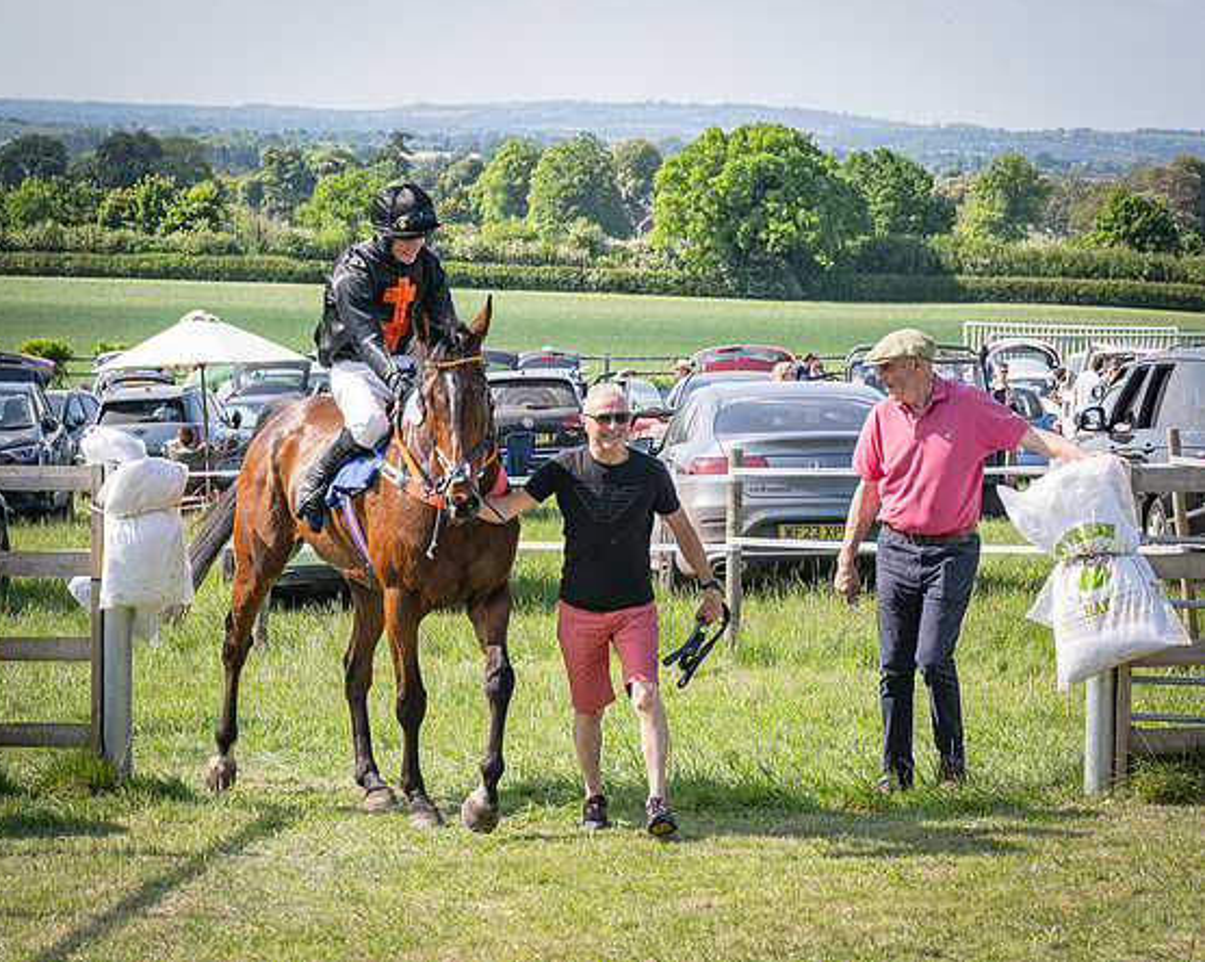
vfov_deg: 12.7
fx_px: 4312
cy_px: 396
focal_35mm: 121
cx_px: 493
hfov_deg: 15.9
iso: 320
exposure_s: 1/1000
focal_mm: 70
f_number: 5.6
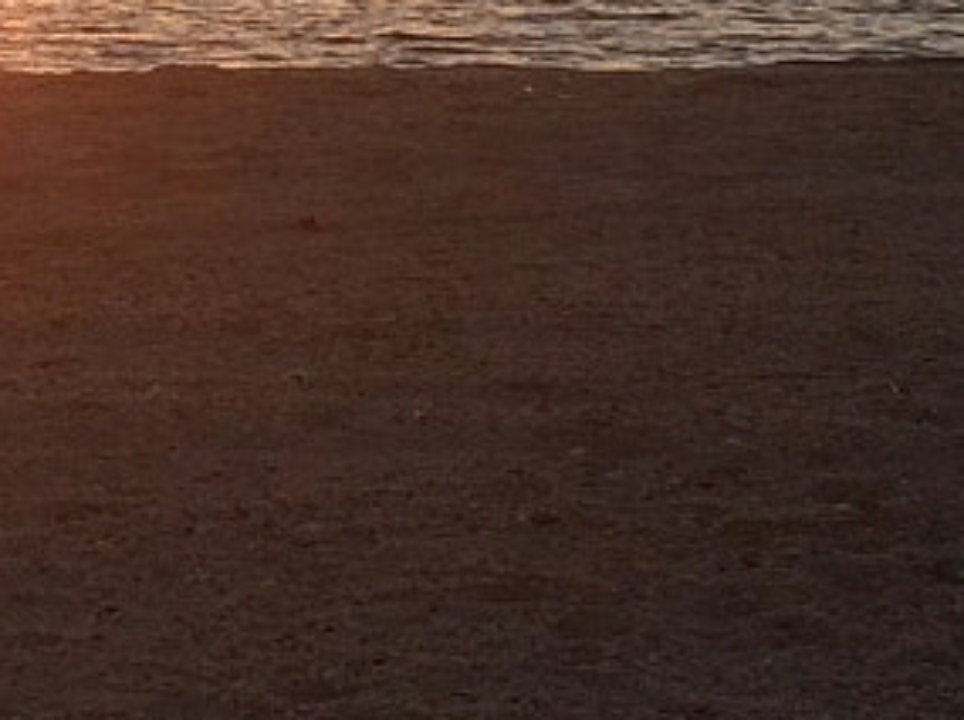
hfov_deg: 11.9
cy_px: -149
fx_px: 4534
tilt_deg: -0.3
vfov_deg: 9.0
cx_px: -173
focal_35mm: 163
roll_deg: +0.1
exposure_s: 1/805
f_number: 2.2
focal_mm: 4.15
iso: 32
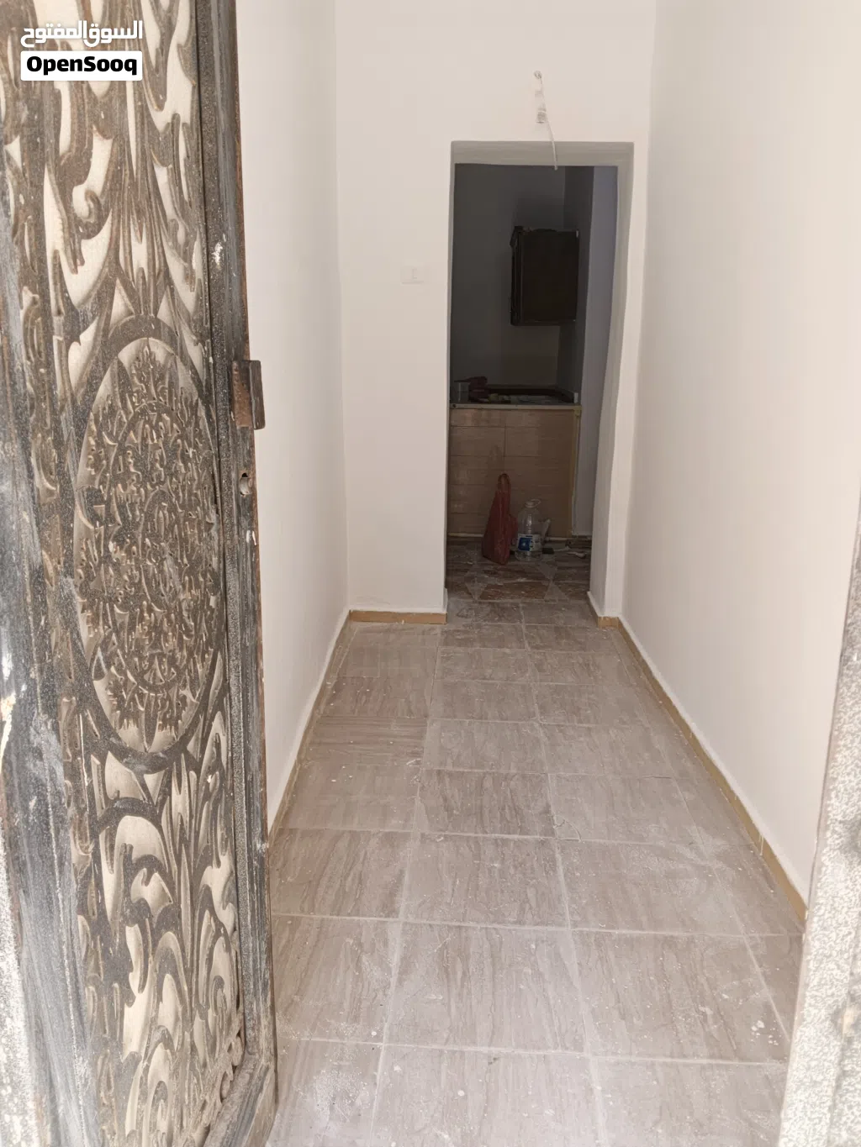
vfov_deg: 73.9
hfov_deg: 58.9
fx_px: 763
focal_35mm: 23
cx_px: 430
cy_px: 574
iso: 111
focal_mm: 4.09
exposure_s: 1/100
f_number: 1.6
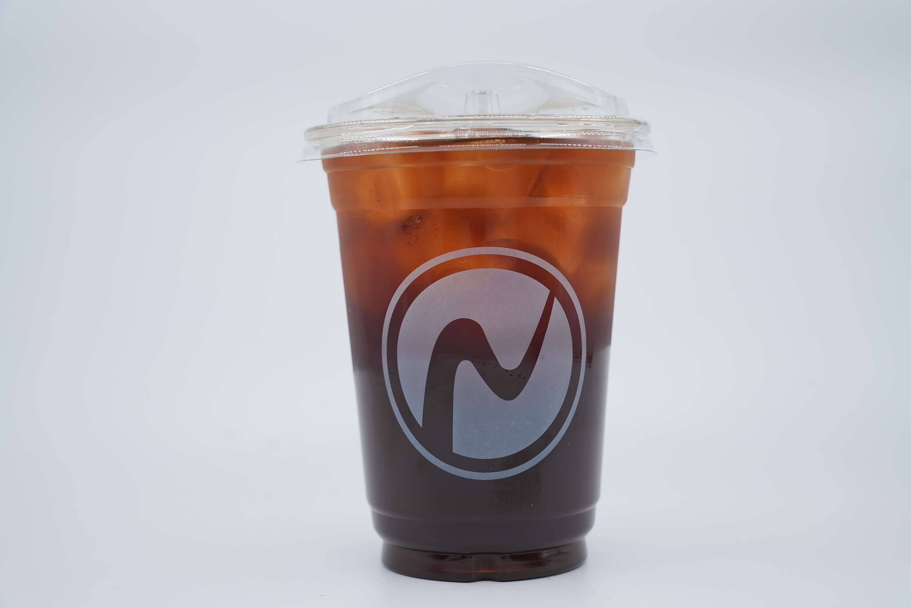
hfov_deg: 32.4
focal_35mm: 62
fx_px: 1567
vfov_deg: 22.0
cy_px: 304
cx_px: 456
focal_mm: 61.9
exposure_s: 1/125
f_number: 7.1
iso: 640
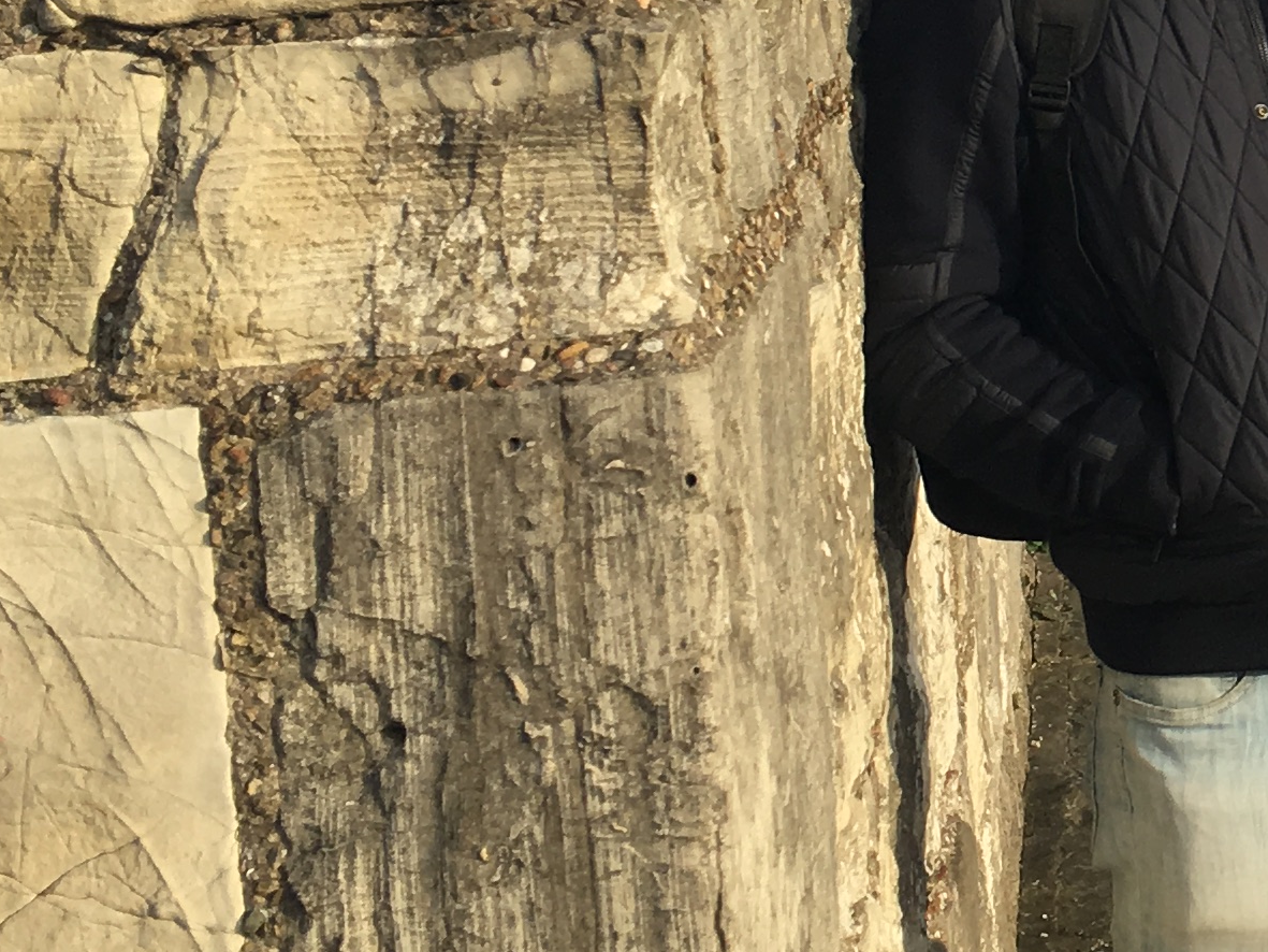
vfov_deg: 14.7
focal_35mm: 99
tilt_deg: -5.3
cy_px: 24
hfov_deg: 18.4
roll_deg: +2.0
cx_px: 1682
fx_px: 3627
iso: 25
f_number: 2.2
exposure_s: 1/565
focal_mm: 4.15
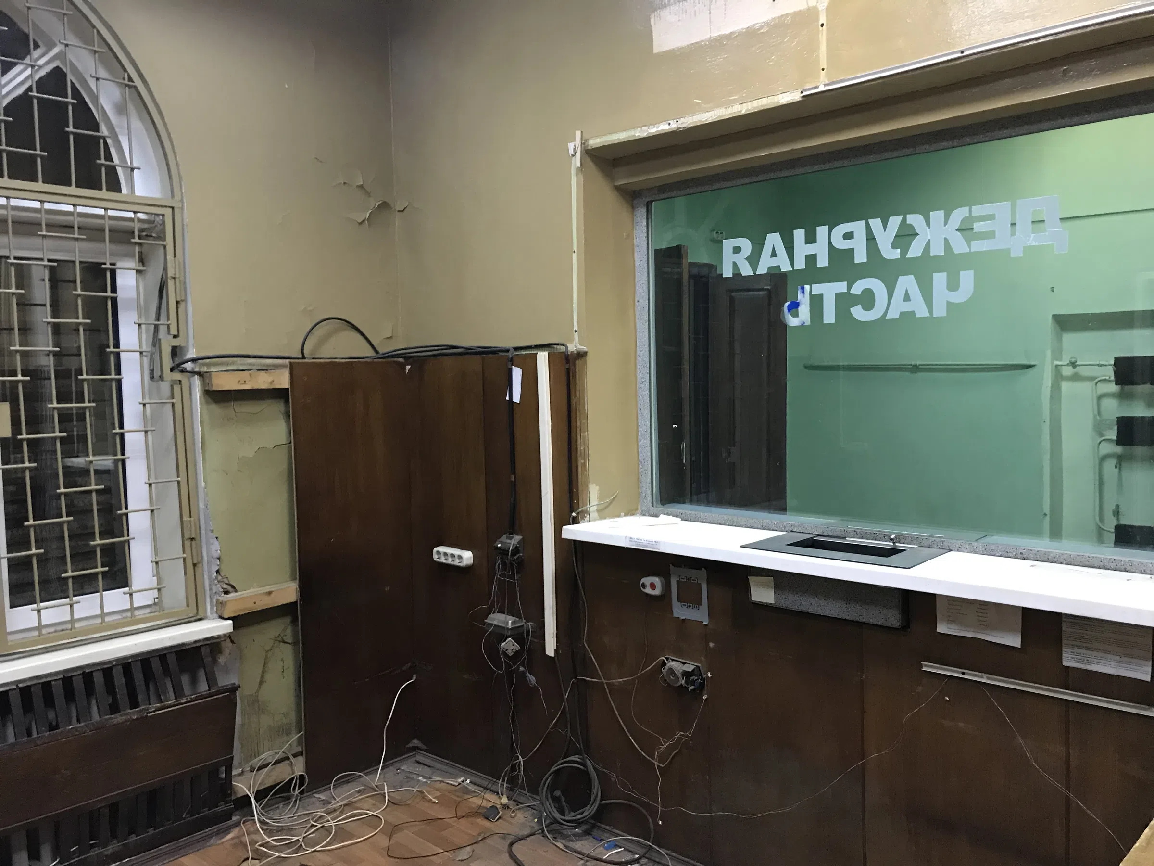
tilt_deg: -2.4
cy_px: 433
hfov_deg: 63.4
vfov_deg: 49.7
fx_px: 933
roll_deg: +1.5
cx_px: 577
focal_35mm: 28
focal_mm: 3.99
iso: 100
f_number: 1.8
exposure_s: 1/17
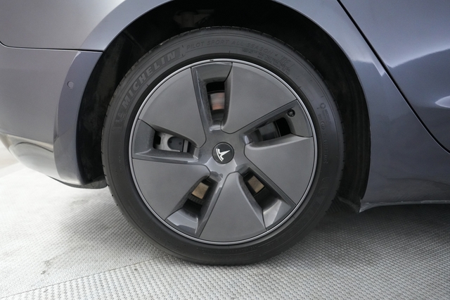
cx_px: 225
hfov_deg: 73.8
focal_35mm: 24
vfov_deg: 53.1
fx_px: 300
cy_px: 150
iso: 6400
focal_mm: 24
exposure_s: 1/160
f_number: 2.8
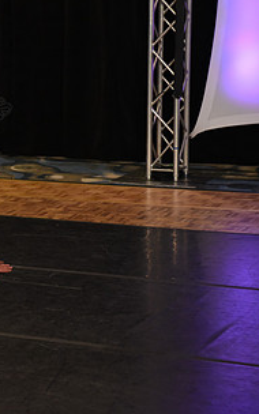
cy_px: 223
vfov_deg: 15.4
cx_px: -113
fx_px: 1536
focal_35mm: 136
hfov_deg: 9.4
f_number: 4
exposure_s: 1/400
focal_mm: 70
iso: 2500
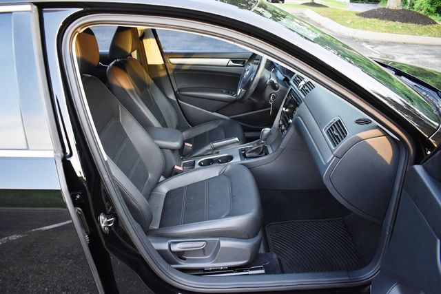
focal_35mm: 27
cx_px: 220
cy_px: 147
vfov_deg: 48.0
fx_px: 331
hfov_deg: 67.4
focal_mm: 18
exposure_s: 1/125
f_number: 3.5
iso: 1000
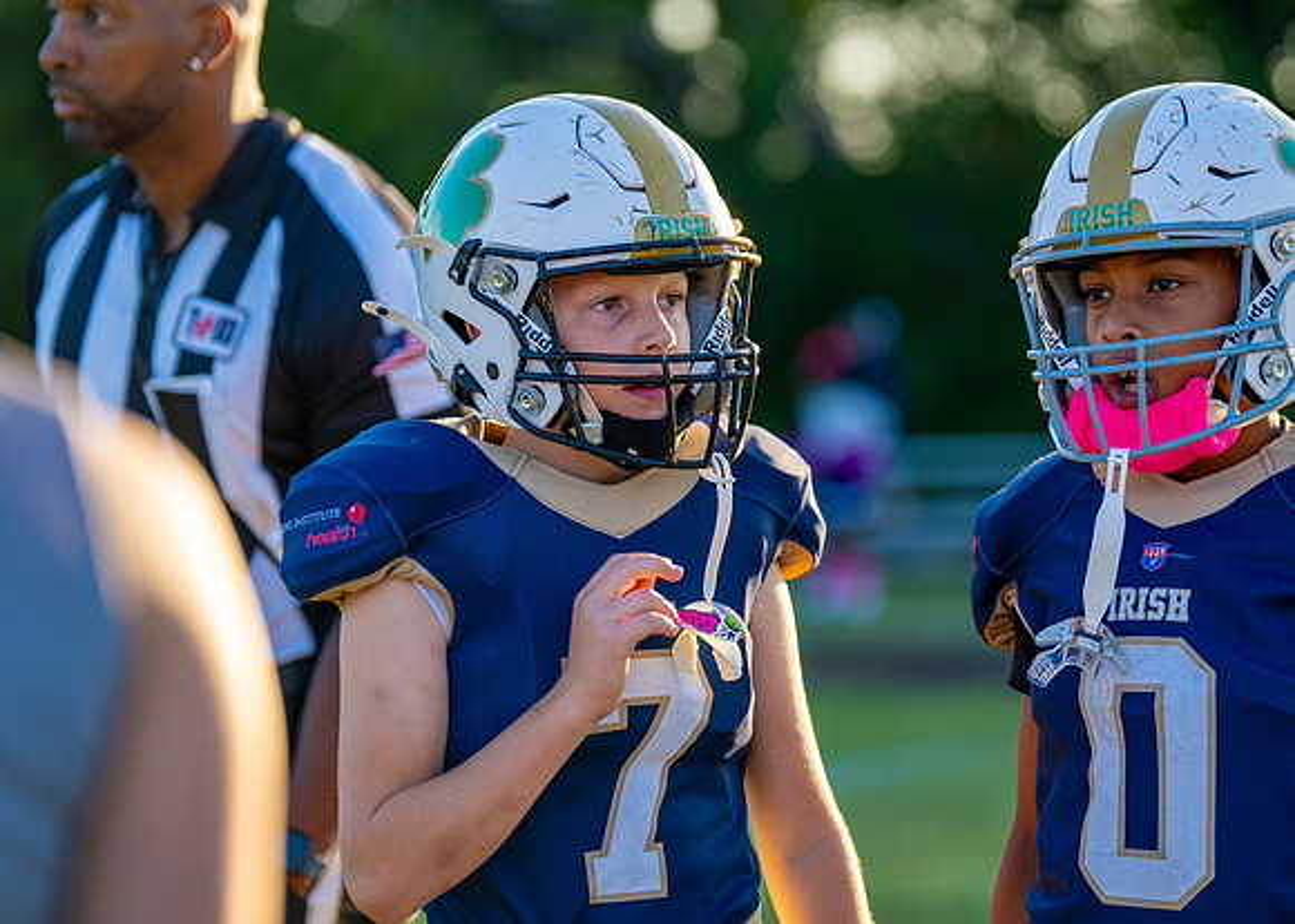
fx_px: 5727
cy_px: 417
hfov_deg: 12.9
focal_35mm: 156
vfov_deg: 9.2
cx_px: 665
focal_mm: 135
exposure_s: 1/2500
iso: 640
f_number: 2.8
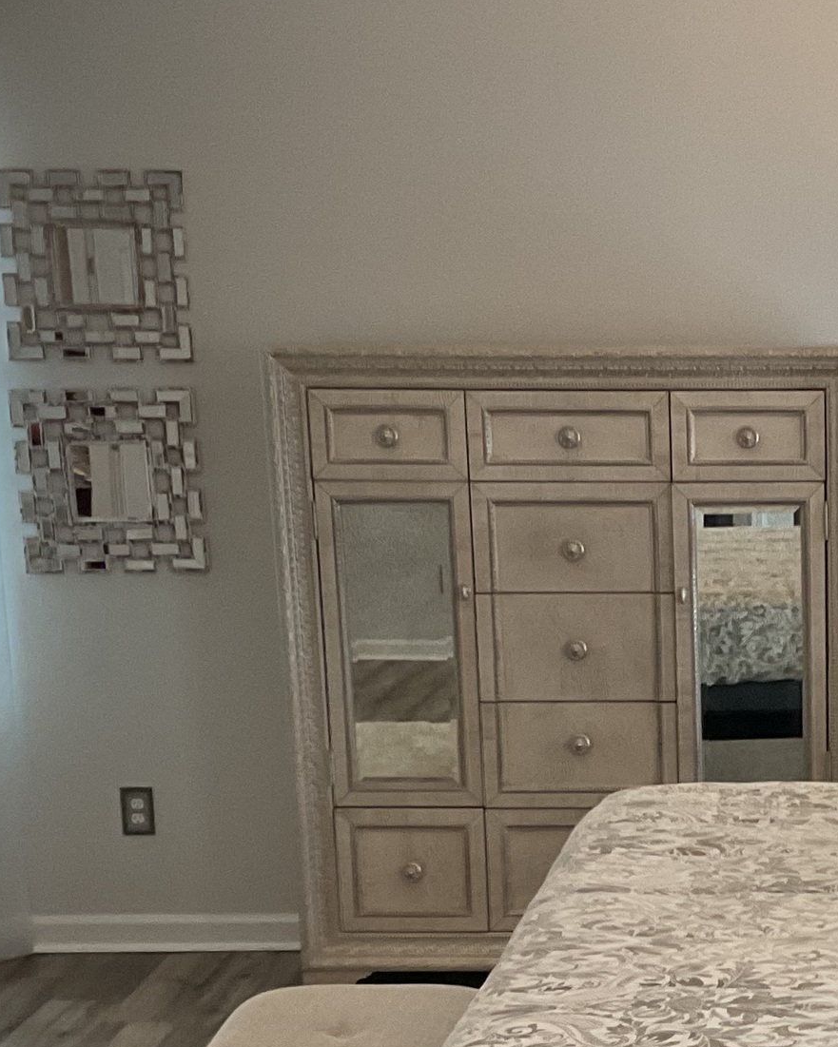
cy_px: 908
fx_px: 2449
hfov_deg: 18.8
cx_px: 874
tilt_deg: -12.7
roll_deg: -1.1
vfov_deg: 23.6
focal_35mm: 79
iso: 100
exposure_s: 1/60
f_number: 1.8
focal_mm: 3
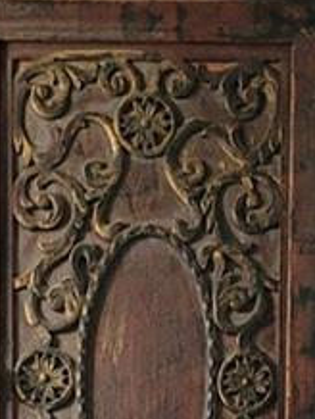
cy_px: 1311
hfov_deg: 8.1
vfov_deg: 8.7
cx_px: 23
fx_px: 2216
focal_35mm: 183
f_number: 1.8
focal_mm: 5.4
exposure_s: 1/40
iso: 160
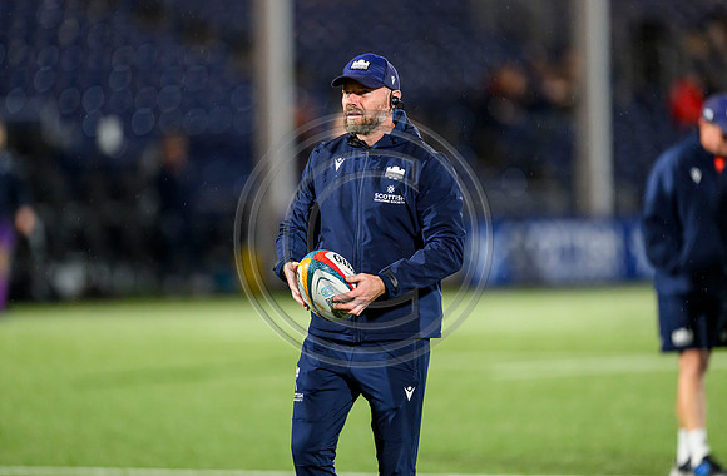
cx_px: 387
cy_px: 220
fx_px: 8615
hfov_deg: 4.8
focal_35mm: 429
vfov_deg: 3.2
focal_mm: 400
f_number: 2.8
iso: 5000
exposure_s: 1/640
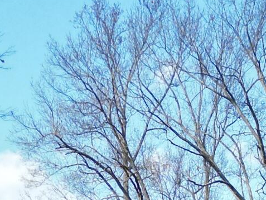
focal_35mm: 151
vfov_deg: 9.3
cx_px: 201
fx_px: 1161
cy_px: 379
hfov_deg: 13.0
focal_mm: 6.72
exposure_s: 1/1250
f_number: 1.7
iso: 200
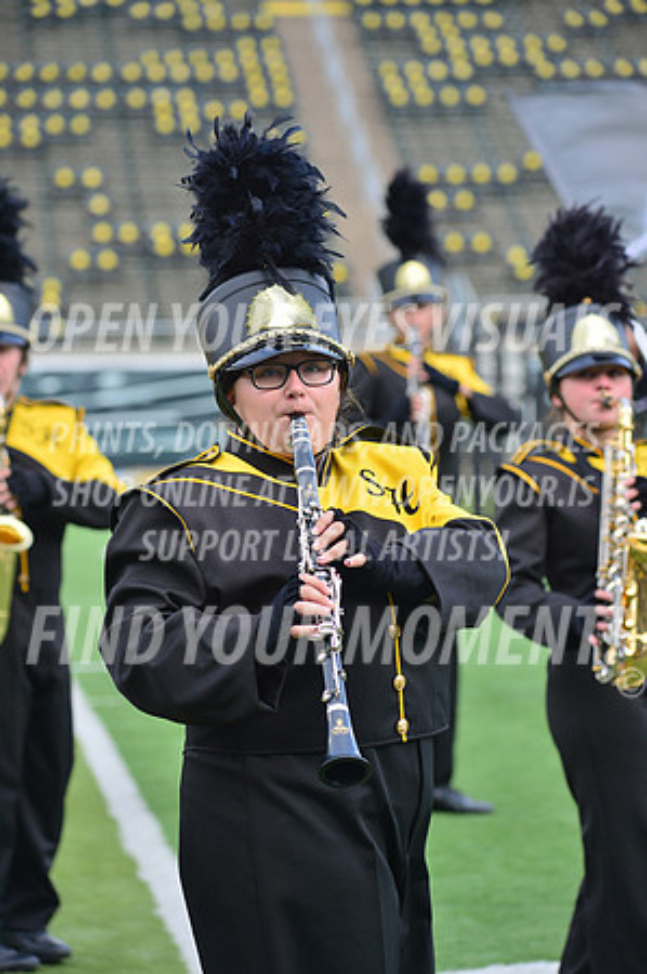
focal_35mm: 155
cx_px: 324
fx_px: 4188
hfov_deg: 8.8
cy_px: 487
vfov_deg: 13.3
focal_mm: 155
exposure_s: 1/640
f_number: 5.6
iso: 200
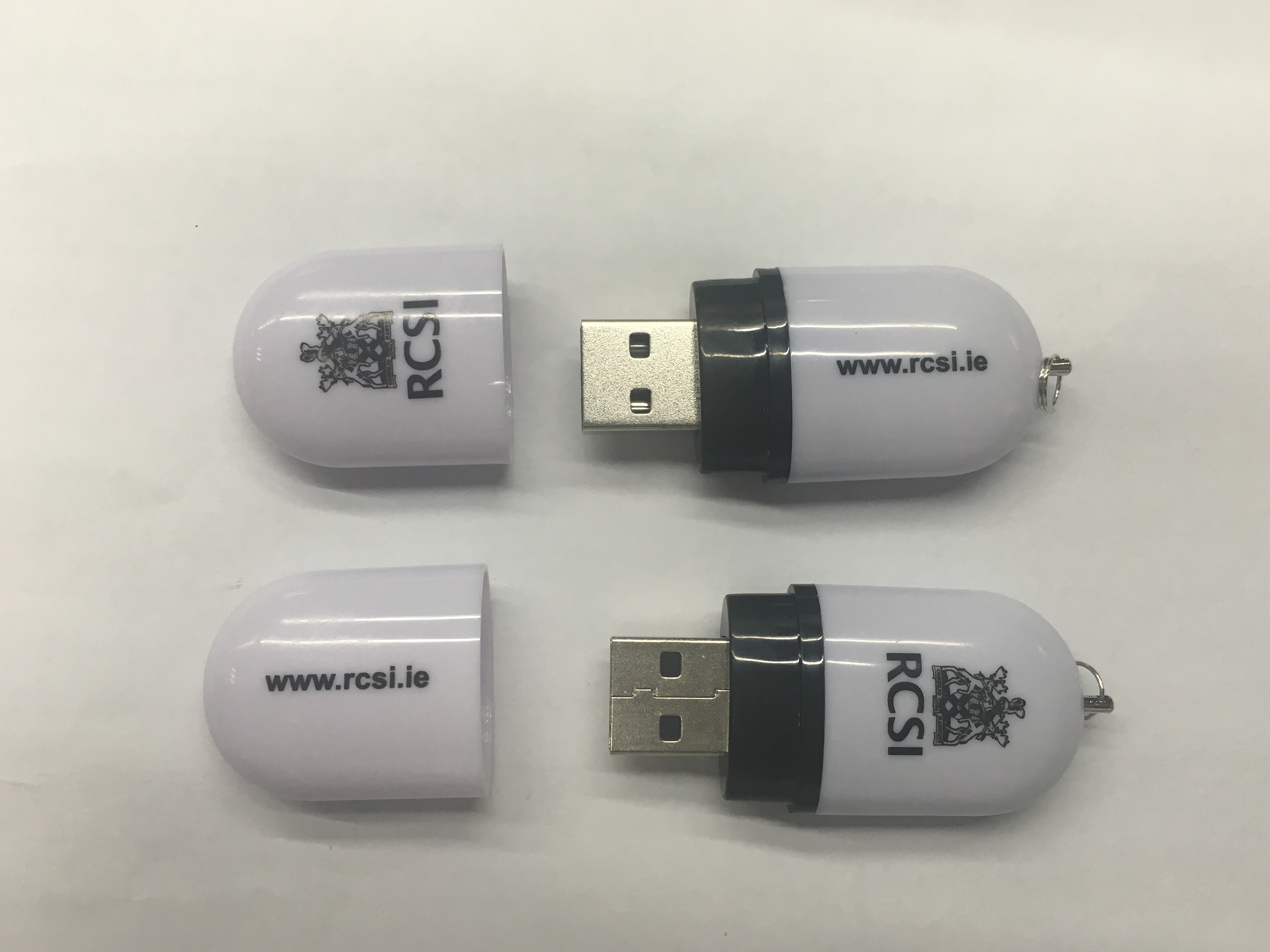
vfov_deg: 45.4
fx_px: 1137
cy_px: 458
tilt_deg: -81.5
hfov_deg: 58.3
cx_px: 650
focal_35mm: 31
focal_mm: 4.15
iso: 25
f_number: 2.2
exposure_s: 1/33
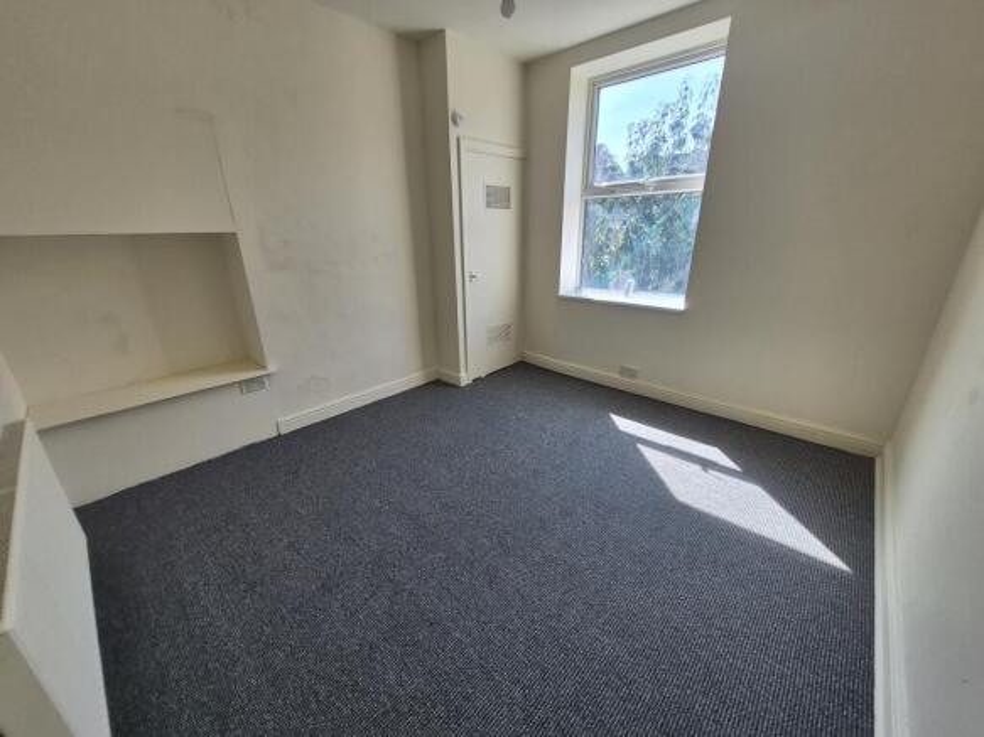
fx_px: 369
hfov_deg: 106.2
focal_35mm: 13
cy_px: 368
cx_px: 492
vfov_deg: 89.9
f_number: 2.2
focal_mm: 1.74
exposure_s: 1/359
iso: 64
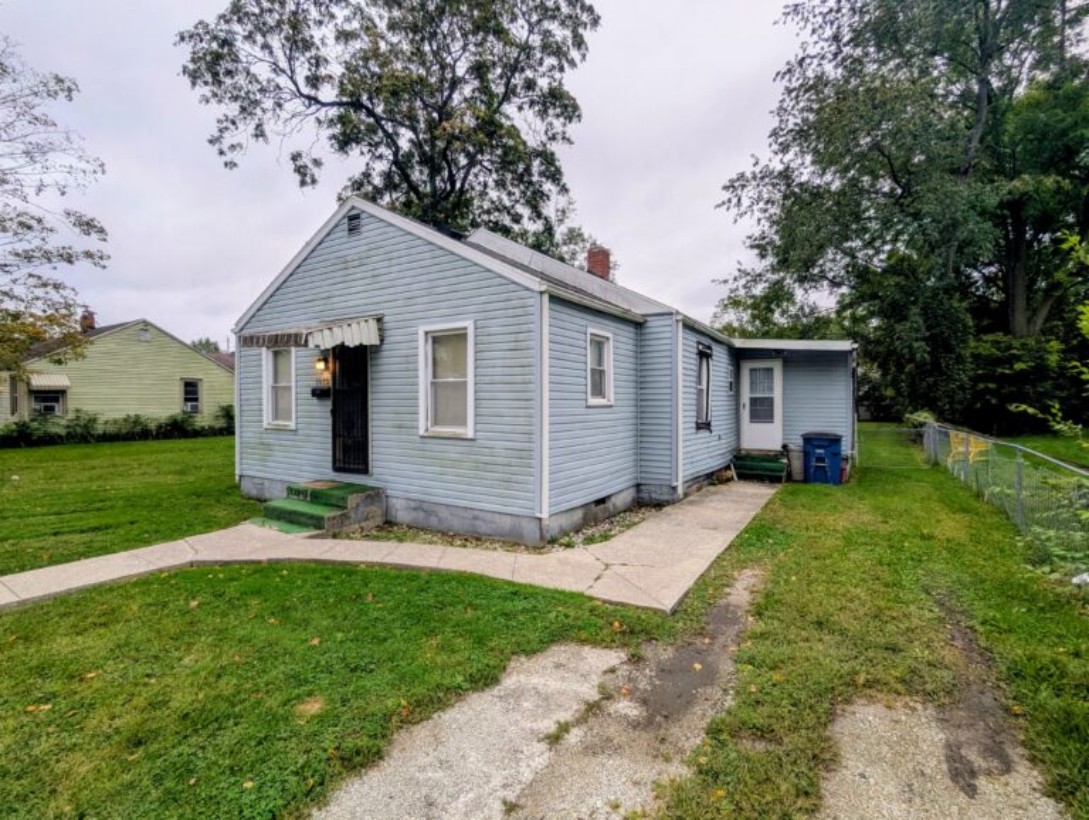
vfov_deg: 78.2
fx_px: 504
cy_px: 410
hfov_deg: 94.4
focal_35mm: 16
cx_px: 544
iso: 51
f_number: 2.2
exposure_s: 1/226
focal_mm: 2.35
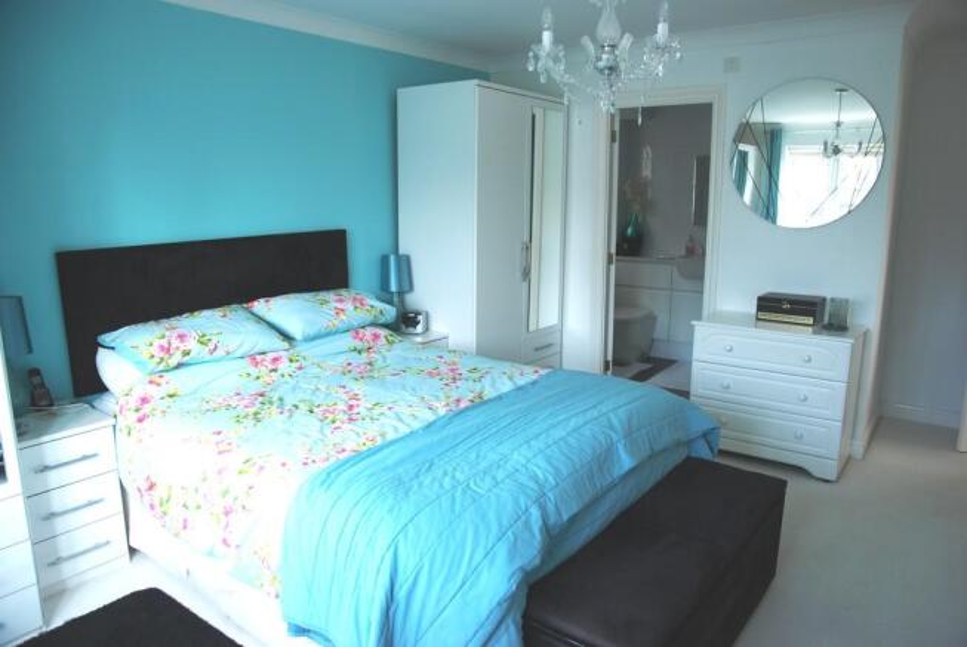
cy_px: 324
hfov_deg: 73.7
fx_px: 645
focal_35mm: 24
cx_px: 484
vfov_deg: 53.3
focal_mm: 16
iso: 200
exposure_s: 1/60
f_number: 4
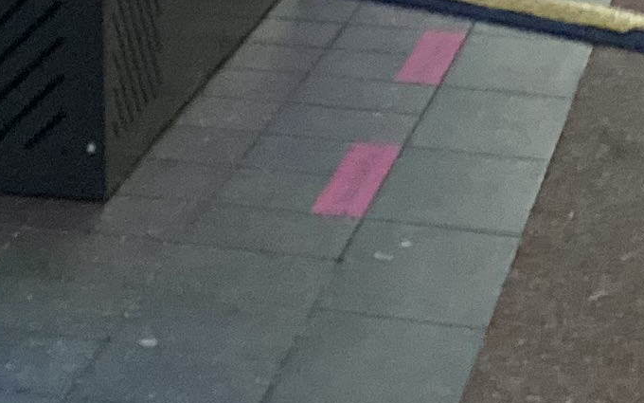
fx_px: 3089
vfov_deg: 7.1
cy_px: -502
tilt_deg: -3.0
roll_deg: +1.0
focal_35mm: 176
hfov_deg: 11.5
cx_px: -284
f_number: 1.8
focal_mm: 3.99
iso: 500
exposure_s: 1/25
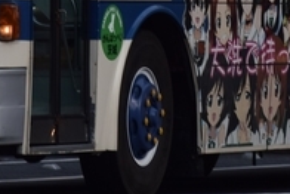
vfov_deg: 2.2
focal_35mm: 624
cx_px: 107
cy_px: -84
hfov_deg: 3.3
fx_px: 5030
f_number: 4.5
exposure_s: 1/80
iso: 100
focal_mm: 102
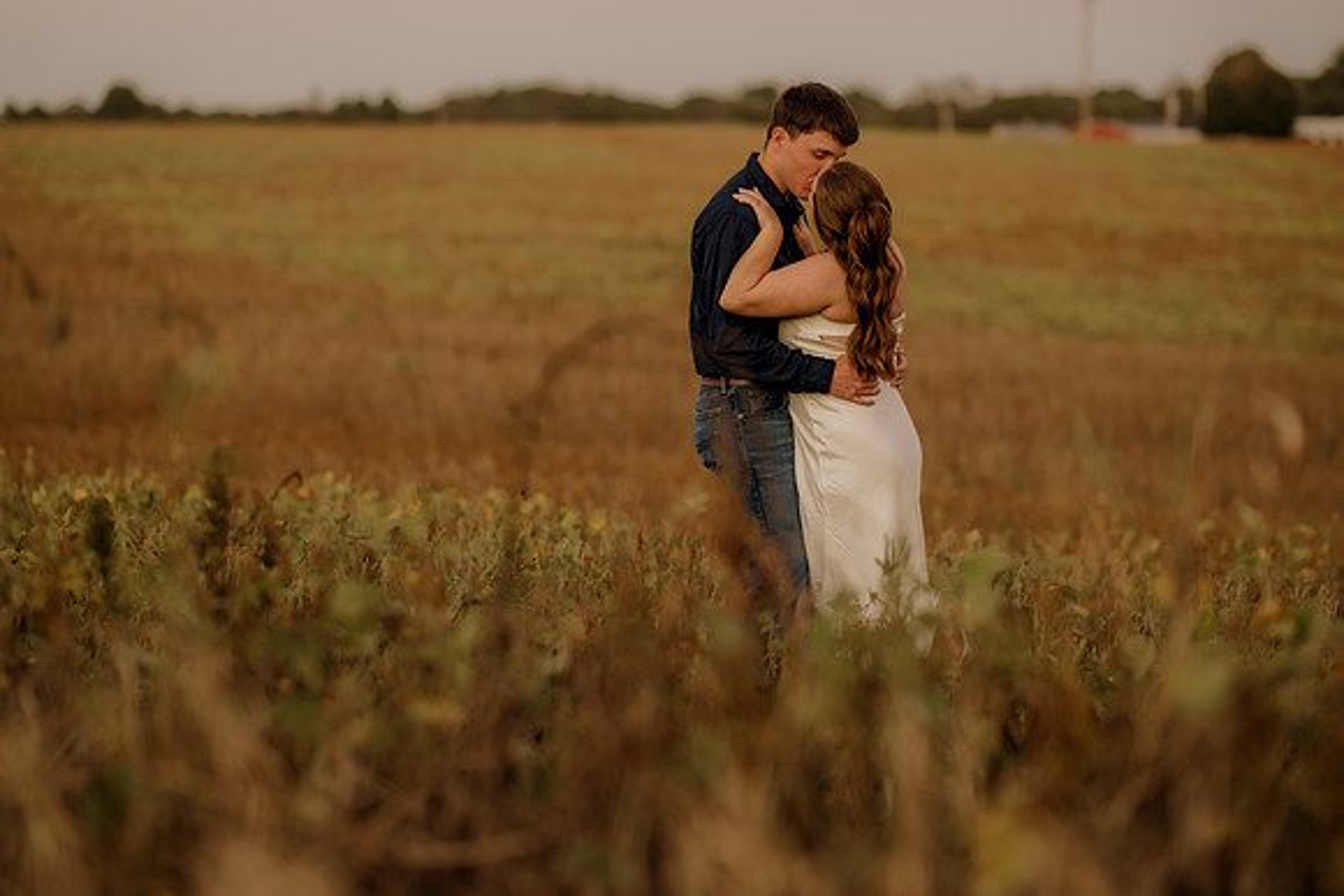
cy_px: 448
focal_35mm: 85
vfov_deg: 16.1
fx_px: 3174
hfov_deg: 23.9
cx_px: 672
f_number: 1.8
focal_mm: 85
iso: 200
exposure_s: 1/125
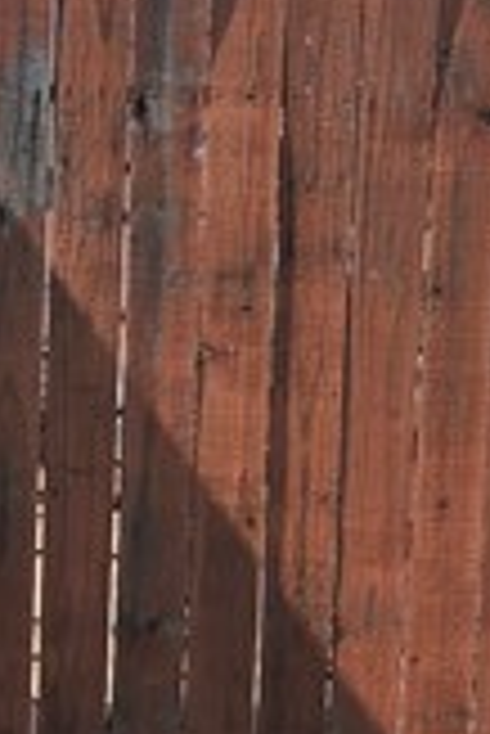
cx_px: 234
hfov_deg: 9.2
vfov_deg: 13.5
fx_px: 3056
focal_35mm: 150
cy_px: 684
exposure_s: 1/2921
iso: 64
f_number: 1.8
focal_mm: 5.4
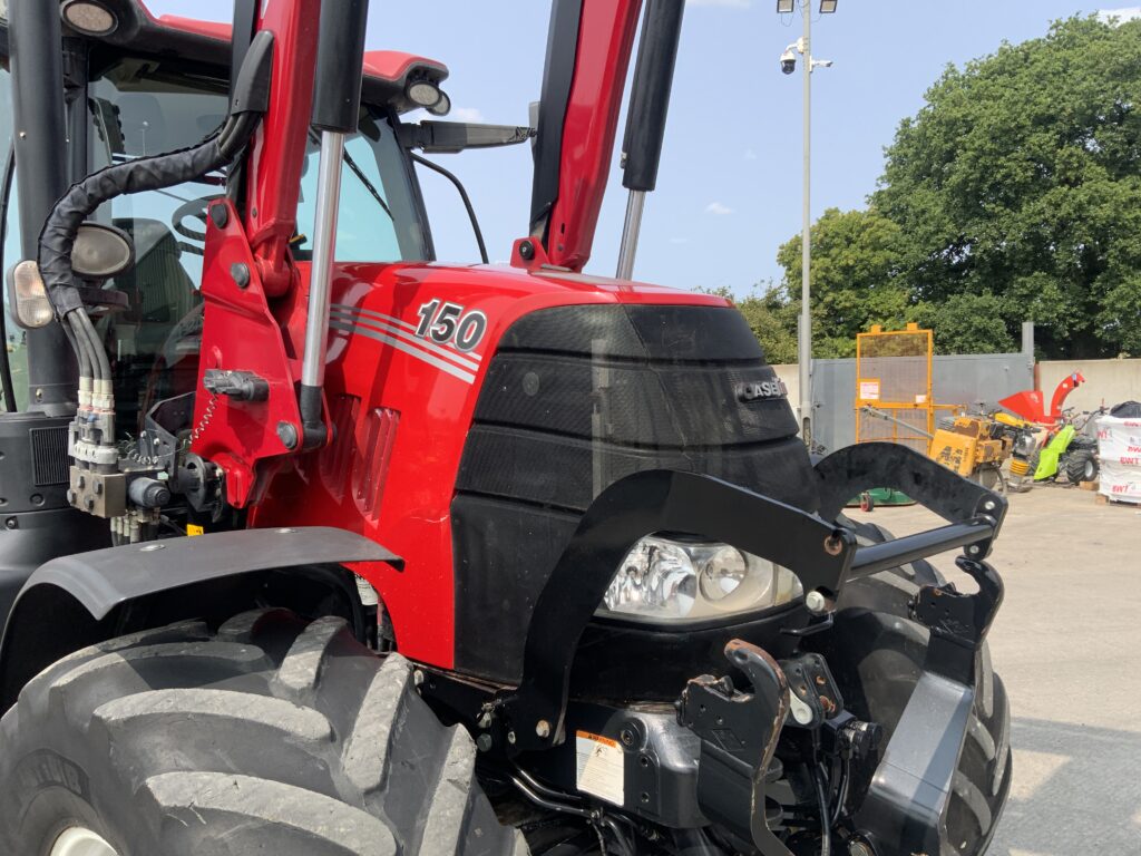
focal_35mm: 29
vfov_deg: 48.2
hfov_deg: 61.7
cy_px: 428
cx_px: 570
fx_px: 956
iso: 16
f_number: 1.8
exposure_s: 1/962
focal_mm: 3
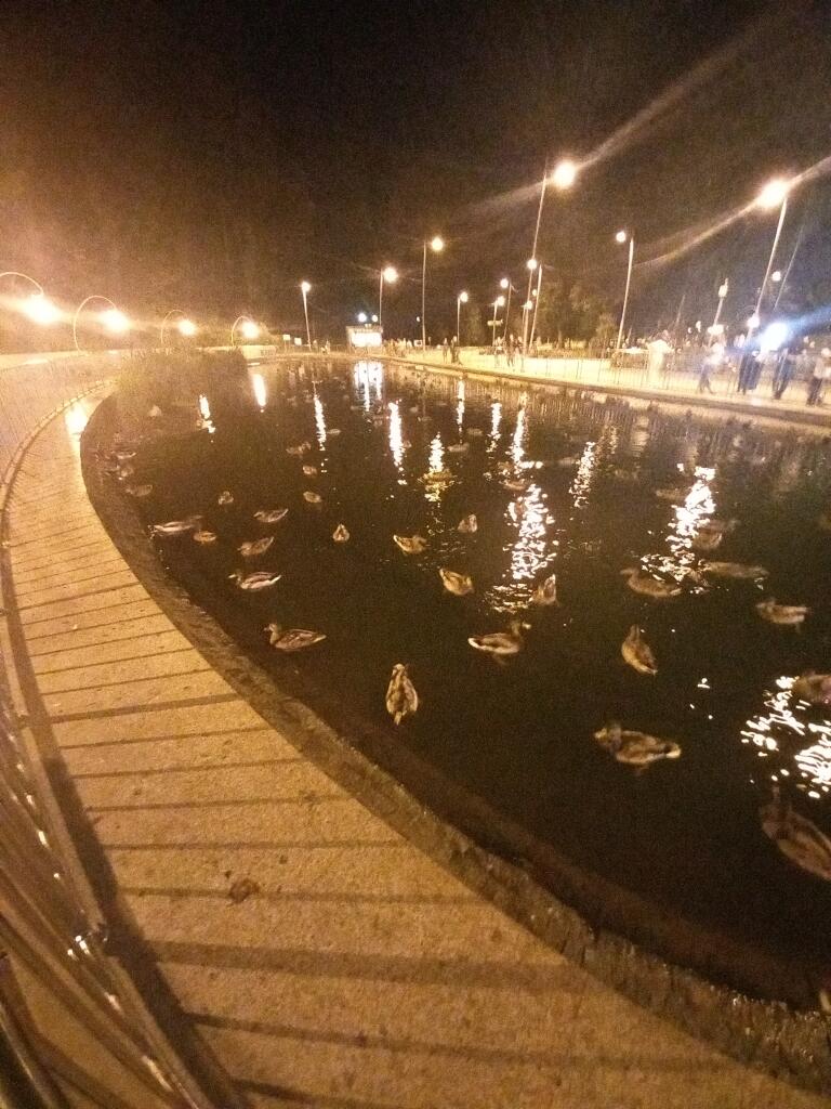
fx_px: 416
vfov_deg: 106.2
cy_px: 554
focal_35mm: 13
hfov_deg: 89.9
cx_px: 416
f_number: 2.2
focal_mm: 1.42
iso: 2000
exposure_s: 1/6.67
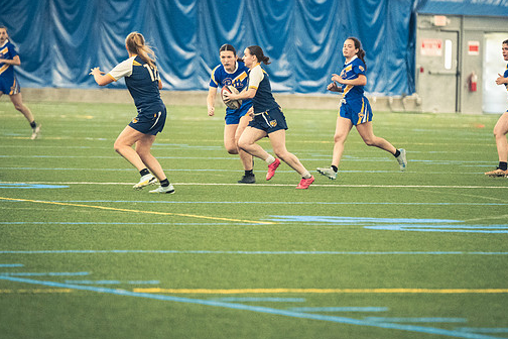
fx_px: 4868
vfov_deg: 4.0
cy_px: 160
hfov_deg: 6.0
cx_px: 273
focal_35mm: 345
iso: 12800
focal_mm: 200
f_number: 2.8
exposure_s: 1/500
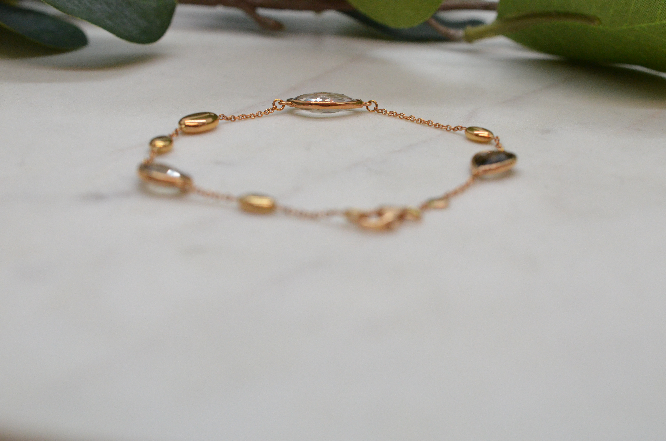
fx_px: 1108
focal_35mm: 60
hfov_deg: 33.5
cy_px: 220
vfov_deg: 22.5
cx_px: 333
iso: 2500
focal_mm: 40
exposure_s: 1/640
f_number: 8
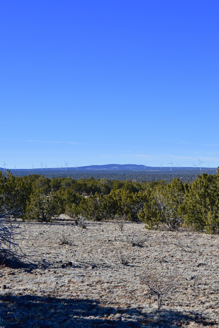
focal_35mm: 71
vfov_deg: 28.5
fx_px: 646
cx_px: 231
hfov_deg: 18.6
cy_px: 162
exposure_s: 1/250
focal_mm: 31
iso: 100
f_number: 8
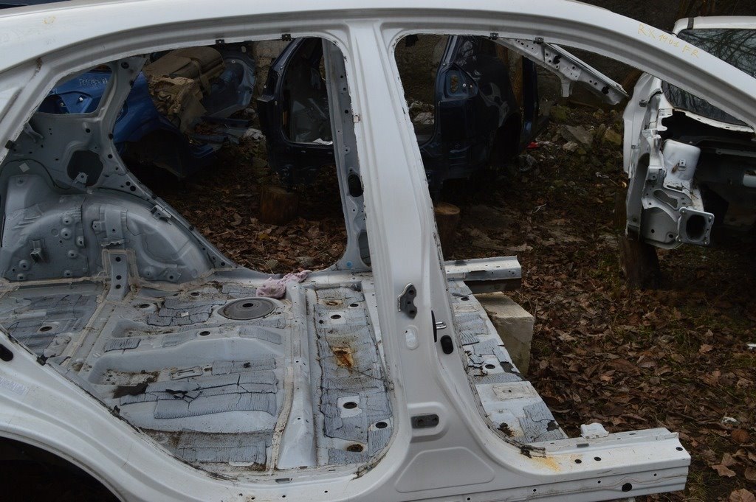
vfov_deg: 38.3
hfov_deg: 55.1
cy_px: 251
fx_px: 724
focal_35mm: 34
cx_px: 378
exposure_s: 1/250
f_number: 10
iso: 400
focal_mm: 23
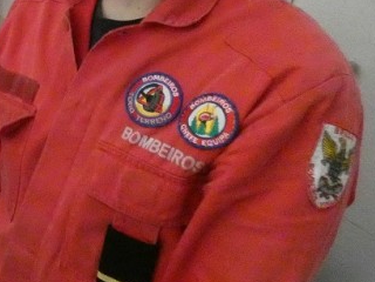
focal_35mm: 60
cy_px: 45
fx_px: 650
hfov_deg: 26.6
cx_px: -127
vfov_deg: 23.9
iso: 2500
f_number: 2.8
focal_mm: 3.6
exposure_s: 1/400
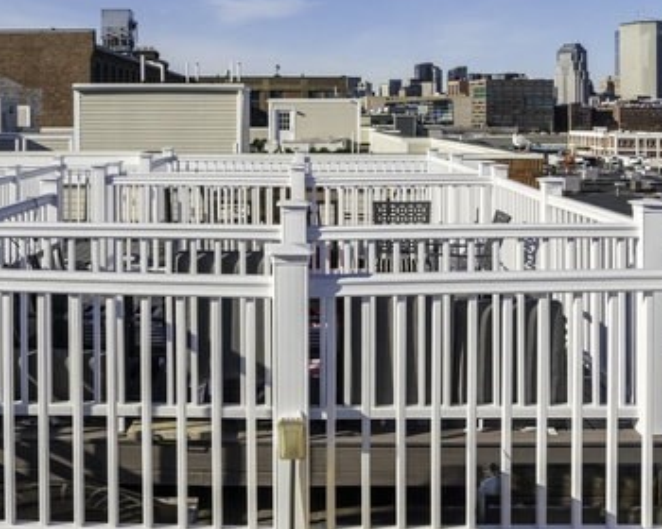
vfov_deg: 33.0
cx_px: 327
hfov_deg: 42.0
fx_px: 862
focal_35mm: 44
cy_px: 95
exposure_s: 1/3200
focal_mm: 16
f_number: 11
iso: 1600
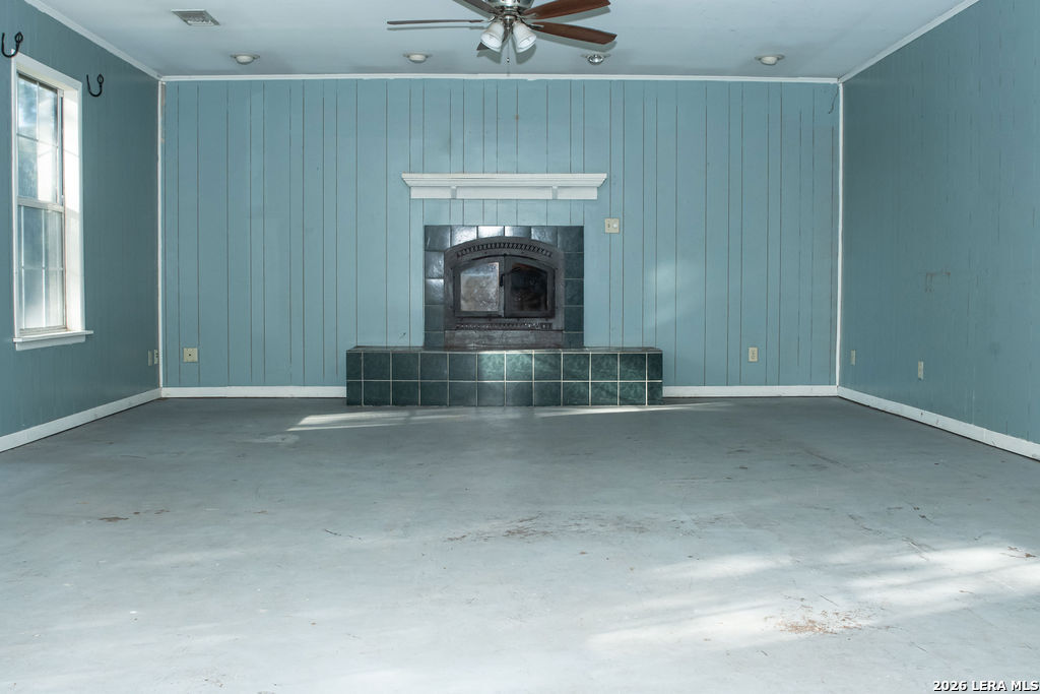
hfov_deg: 53.1
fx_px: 1041
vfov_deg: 36.9
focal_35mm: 36
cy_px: 347
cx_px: 520
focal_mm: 24
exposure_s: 1/60
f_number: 8
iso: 1250
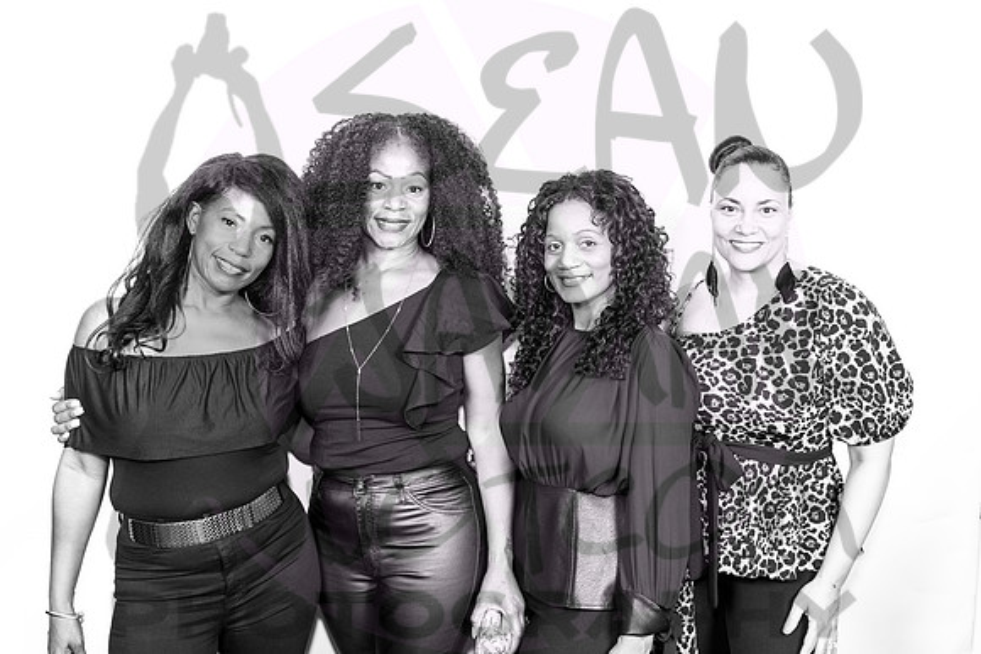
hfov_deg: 48.4
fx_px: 1090
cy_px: 327
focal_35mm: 40
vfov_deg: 33.4
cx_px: 490
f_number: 4
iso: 500
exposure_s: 1/200
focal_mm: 40
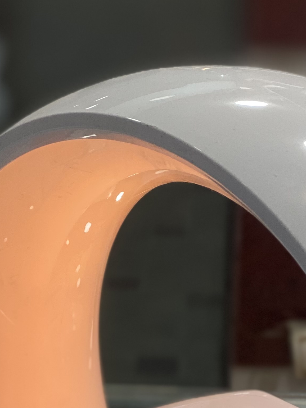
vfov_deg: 14.1
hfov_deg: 10.9
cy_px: 477
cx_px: 215
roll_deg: -2.1
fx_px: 1603
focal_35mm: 136
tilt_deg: -25.8
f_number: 2
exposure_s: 1/100
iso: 50
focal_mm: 6
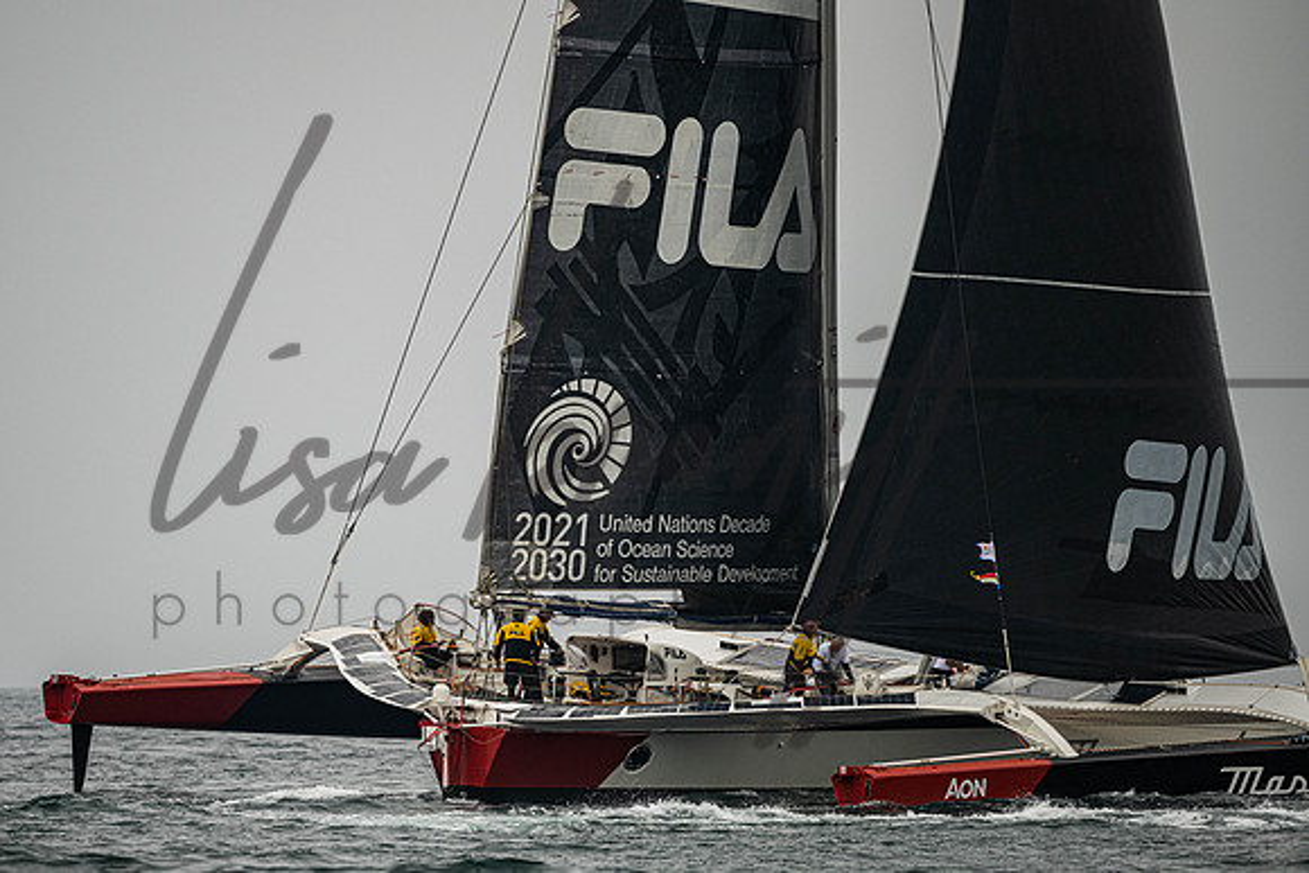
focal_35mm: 484
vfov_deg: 2.8
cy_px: 460
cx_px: 521
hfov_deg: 4.3
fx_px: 17602
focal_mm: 400
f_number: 5.6
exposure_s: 1/4000
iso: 500
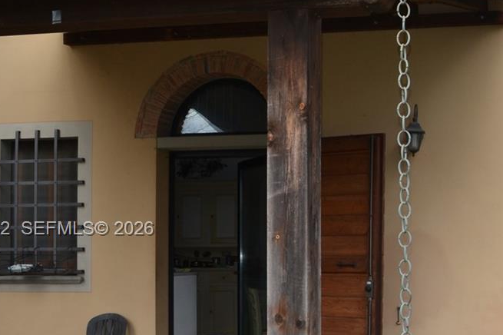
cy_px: 230
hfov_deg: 28.2
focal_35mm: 66
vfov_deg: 20.5
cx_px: 529
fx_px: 922
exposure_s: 1/100
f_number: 8
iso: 100
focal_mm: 18
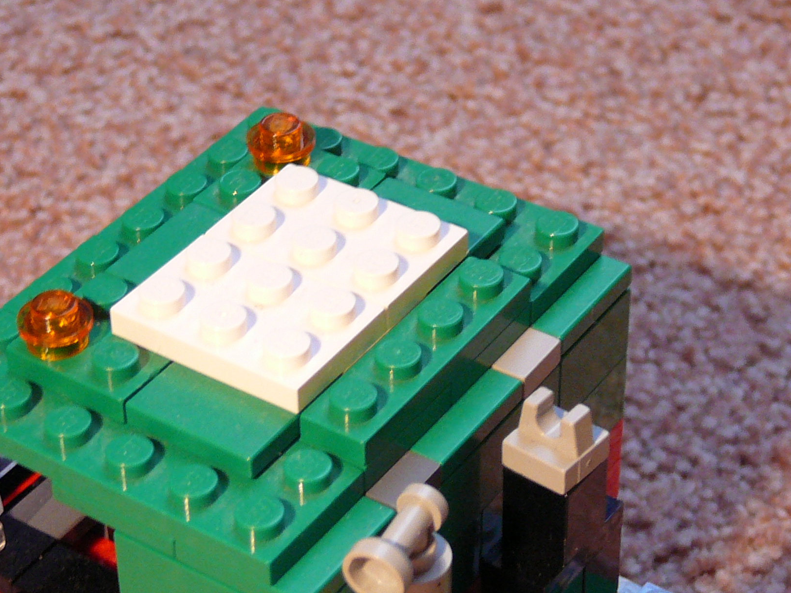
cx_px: 302
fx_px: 2125
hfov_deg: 21.0
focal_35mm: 93
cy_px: 337
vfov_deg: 15.9
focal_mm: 8.7
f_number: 3.5
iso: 200
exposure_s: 1/8
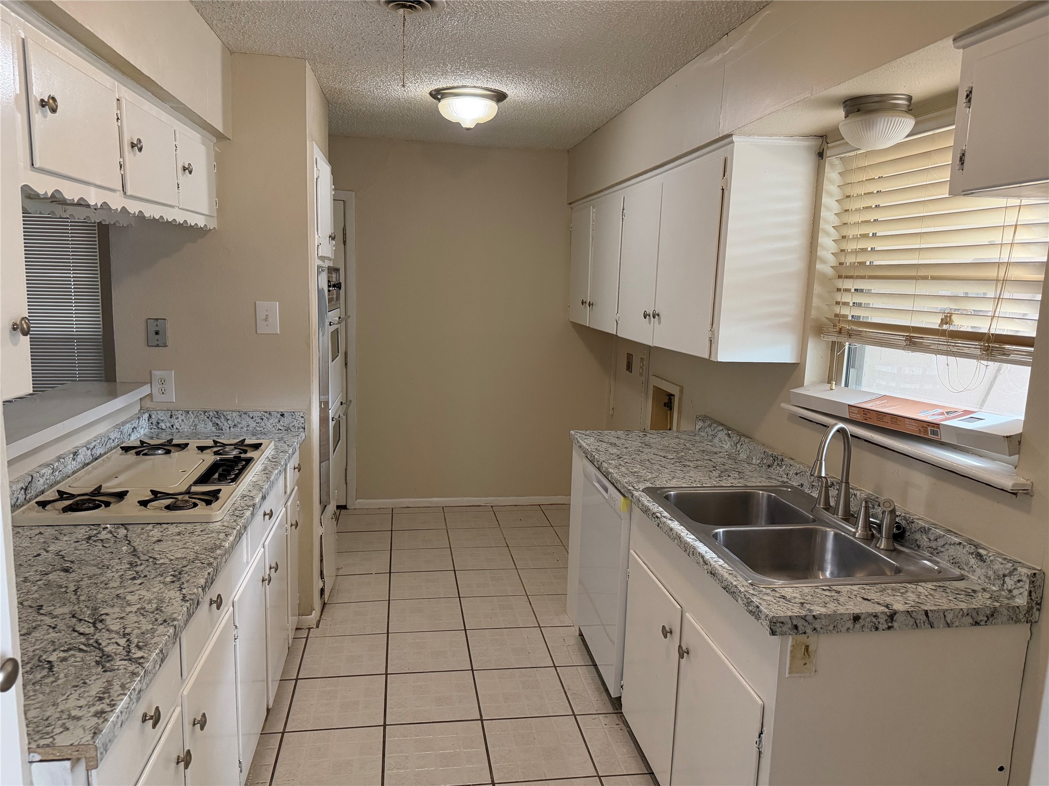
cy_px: 393
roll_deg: -2.2
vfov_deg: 56.8
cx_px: 524
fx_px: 727
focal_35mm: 24
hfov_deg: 71.6
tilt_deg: -8.6
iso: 400
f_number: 1.78
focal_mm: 6.76
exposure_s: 1/120
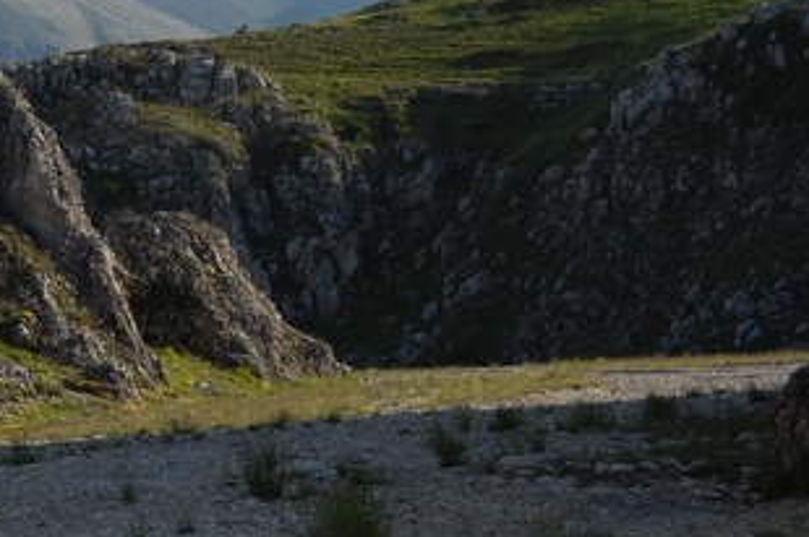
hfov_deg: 15.3
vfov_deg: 10.4
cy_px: 368
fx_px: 2941
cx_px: -52
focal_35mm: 131
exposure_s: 1/1250
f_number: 4.2
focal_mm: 30
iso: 200
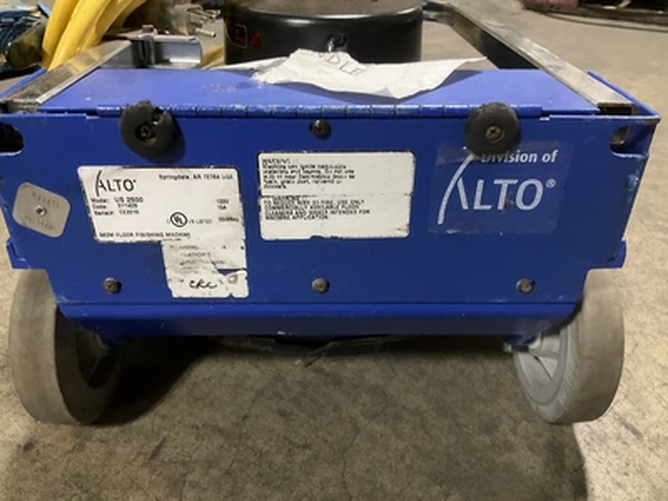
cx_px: 334
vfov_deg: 48.2
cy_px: 250
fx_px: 560
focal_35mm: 29
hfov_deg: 61.7
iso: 500
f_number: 1.8
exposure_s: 1/30
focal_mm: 3
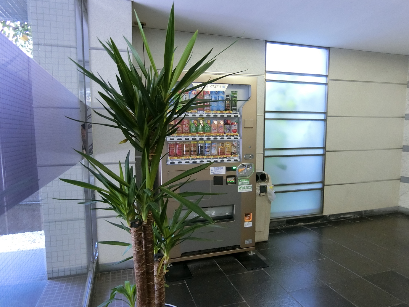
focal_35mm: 22
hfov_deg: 76.4
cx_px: 197
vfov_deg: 61.0
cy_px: 164
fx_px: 260
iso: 400
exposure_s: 1/30
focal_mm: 4.06
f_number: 2.7
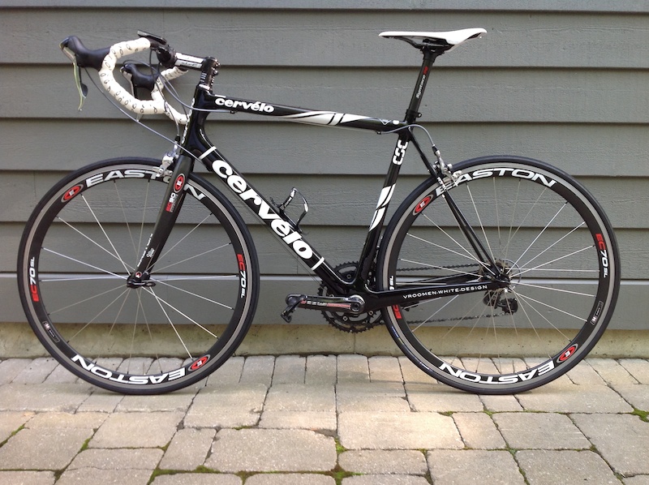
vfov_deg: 40.6
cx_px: 324
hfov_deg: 52.7
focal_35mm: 35
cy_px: 242
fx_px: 655
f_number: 2.4
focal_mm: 4.28
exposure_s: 1/60
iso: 64
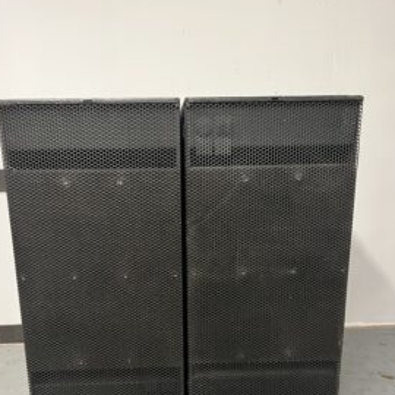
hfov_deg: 48.4
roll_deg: +1.8
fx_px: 439
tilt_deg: -14.1
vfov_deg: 47.4
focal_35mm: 34
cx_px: 180
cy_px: 275
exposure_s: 1/33
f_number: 1.5
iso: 500
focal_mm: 5.7
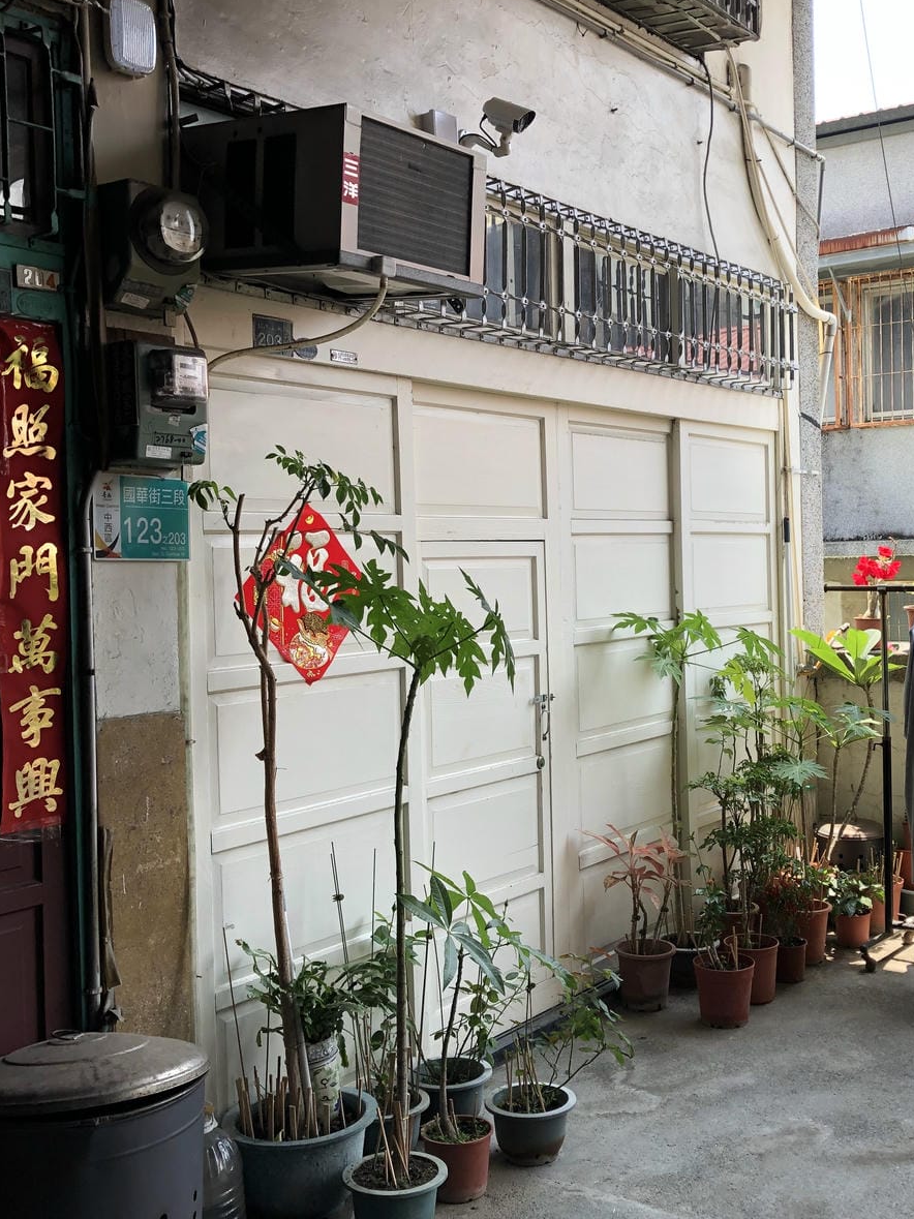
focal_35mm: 38
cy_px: 590
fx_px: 1338
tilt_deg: -0.8
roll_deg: +1.4
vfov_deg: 49.0
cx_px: 586
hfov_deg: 37.4
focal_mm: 3.99
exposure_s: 1/254
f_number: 1.8
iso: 20
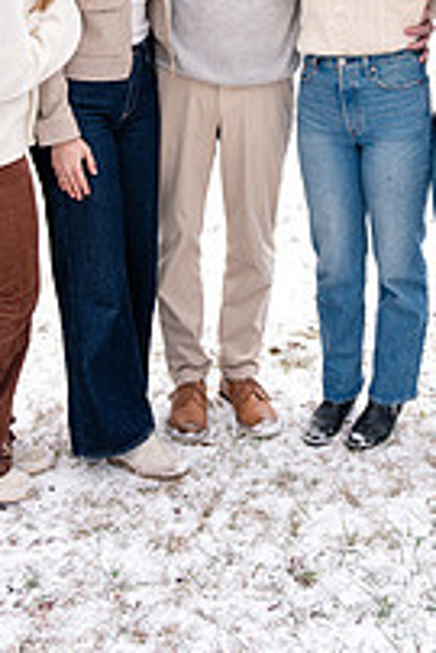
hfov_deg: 17.5
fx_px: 1414
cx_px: 294
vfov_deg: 24.4
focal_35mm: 78
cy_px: -45
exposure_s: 1/250
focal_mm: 35
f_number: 3.2
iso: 400
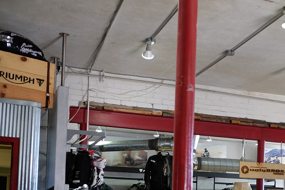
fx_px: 578
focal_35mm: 73
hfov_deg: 26.3
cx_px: 284
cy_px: 183
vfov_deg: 18.3
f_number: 2.8
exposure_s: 1/125
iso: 1250
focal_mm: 23
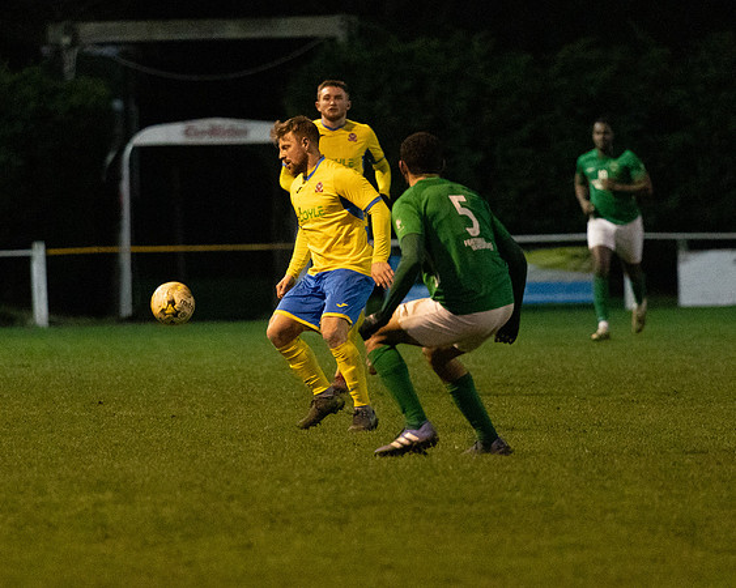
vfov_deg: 3.4
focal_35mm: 461
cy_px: 269
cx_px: 288
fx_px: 10028
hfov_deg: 4.2
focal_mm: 200
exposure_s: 1/640
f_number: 2.8
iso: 5000
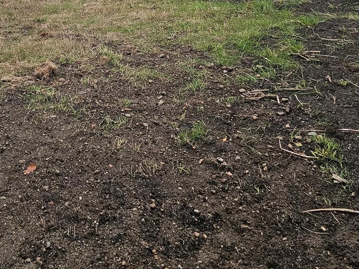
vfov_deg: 26.4
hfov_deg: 36.0
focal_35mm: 51
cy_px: -25
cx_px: 63
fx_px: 529
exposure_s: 1/170
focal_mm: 6.3
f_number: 1.7
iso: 320
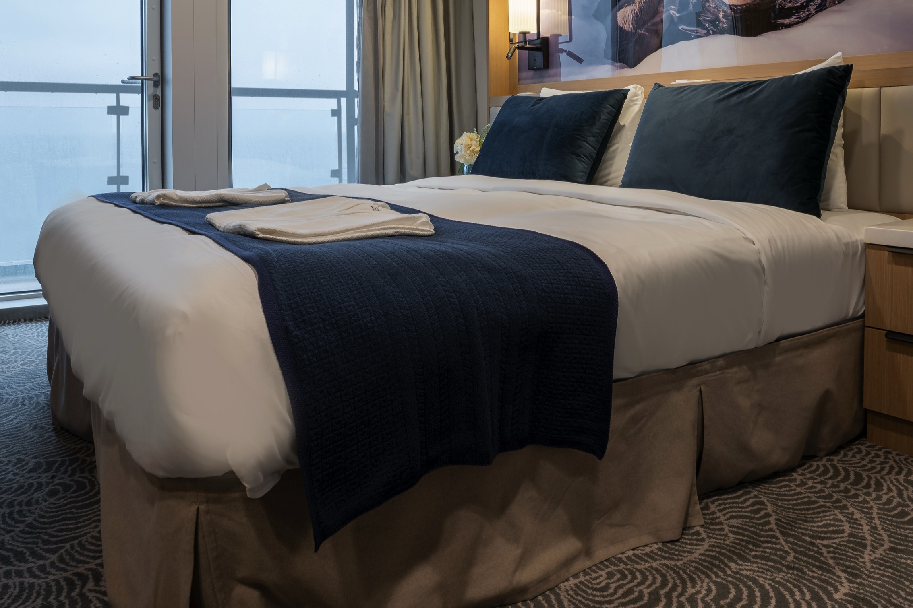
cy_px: 161
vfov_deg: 42.4
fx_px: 761
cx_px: 487
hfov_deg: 61.9
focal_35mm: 30
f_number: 10
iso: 100
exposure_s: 1/5
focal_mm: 17
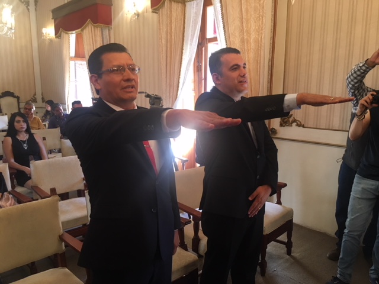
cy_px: 142
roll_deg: -0.5
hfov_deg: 61.7
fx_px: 318
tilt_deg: -10.1
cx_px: 190
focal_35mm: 29
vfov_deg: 48.2
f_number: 2.2
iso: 100
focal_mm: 4.15
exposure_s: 1/30
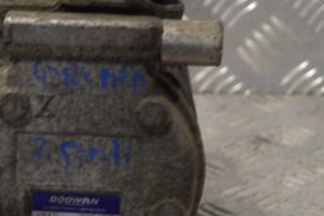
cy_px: 136
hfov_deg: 13.0
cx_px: 82
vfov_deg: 8.7
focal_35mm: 158
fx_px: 1422
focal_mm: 50
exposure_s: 1/30
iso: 200
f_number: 5.6
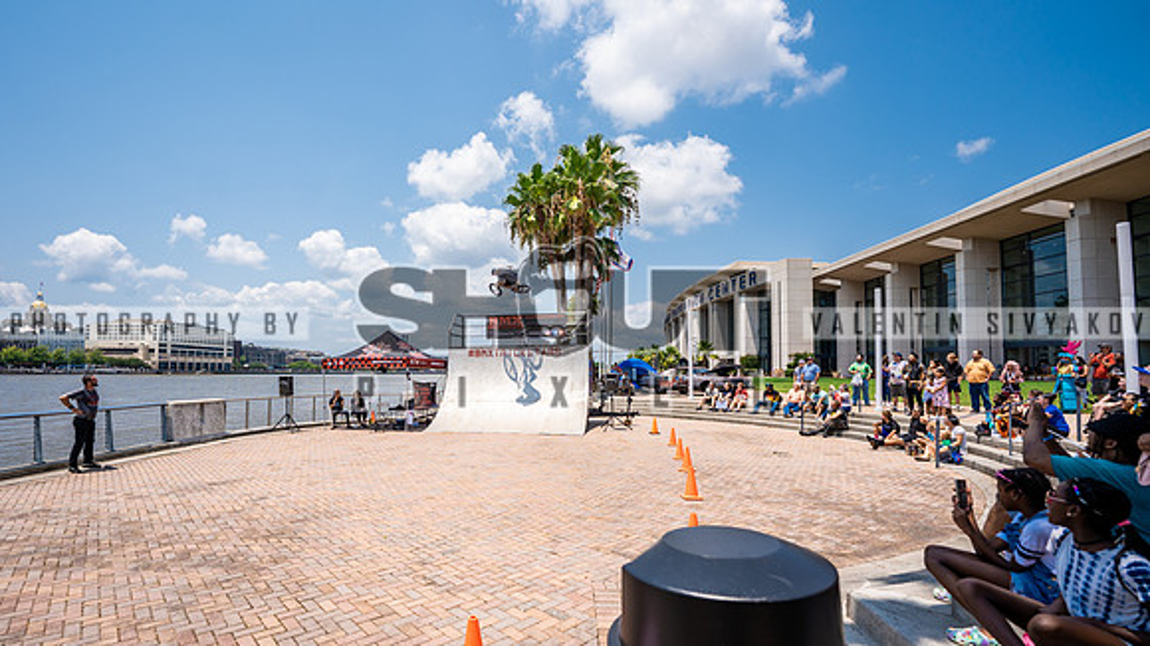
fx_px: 492
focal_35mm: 16
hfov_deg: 98.6
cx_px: 518
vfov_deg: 66.6
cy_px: 333
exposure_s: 1/2500
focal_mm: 14
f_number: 3.2
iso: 125
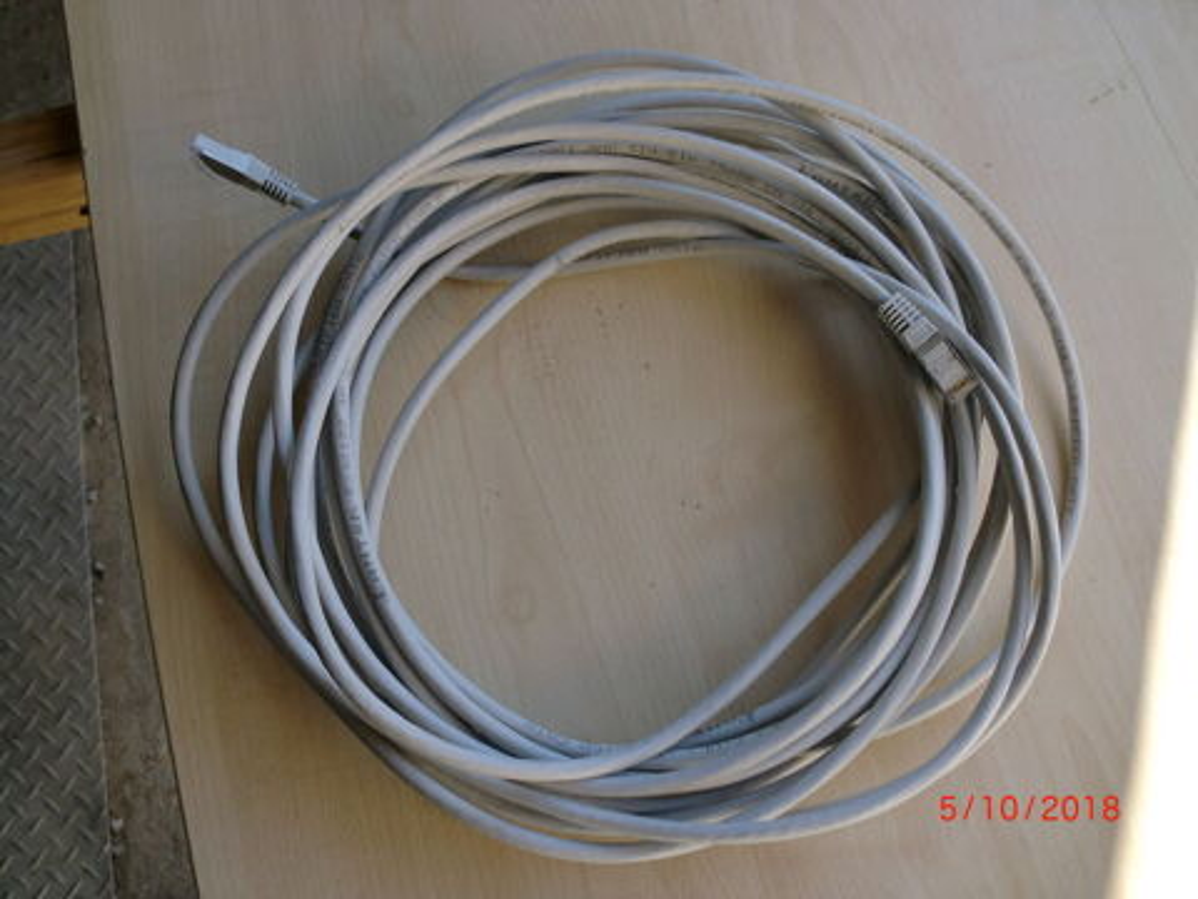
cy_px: 450
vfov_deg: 40.7
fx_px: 1211
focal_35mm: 35
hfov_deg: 52.6
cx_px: 599
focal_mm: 6.3
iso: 64
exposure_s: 1/250
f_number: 3.1
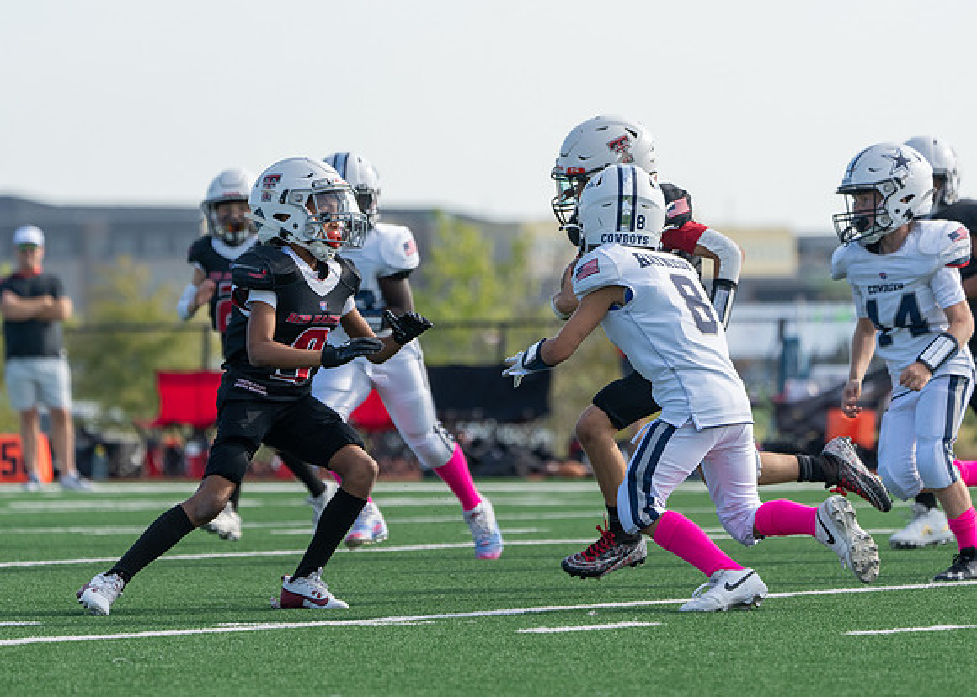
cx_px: 488
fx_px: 8804
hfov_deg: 6.4
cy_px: 290
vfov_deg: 4.5
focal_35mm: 317
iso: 500
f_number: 5.6
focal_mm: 256
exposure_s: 1/1250
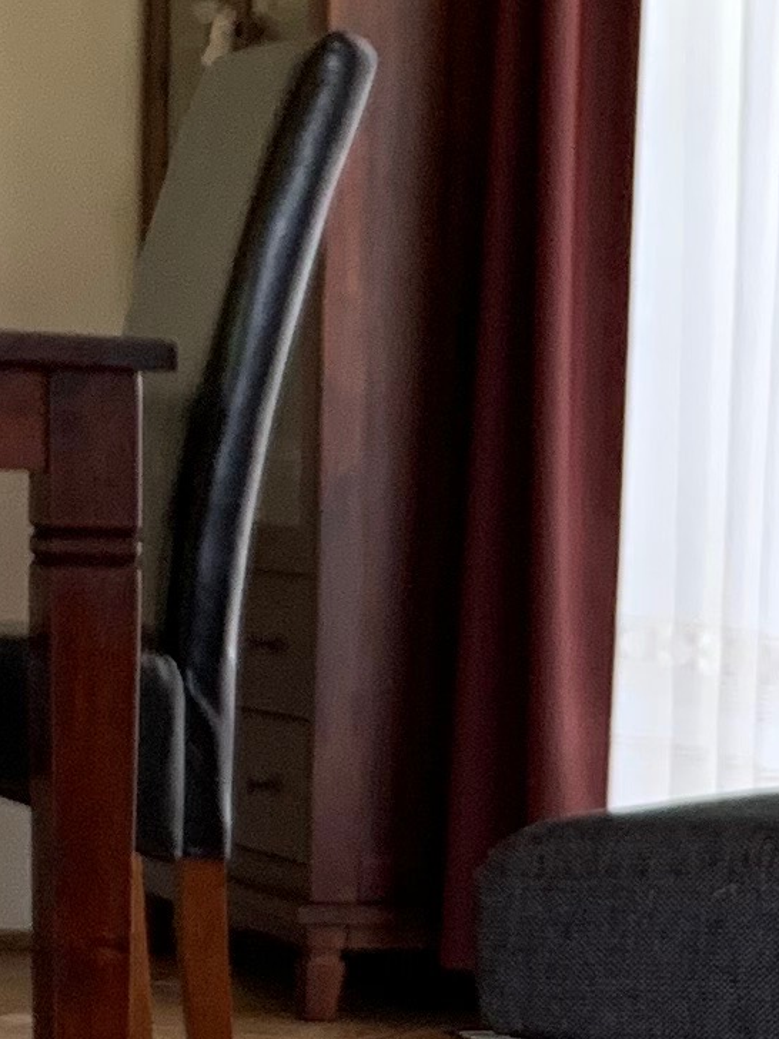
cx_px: 920
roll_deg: -1.7
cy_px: 1090
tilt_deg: -7.1
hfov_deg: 10.2
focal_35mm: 144
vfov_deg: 13.5
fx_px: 4321
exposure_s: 1/60
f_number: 1.8
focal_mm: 4.25
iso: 160
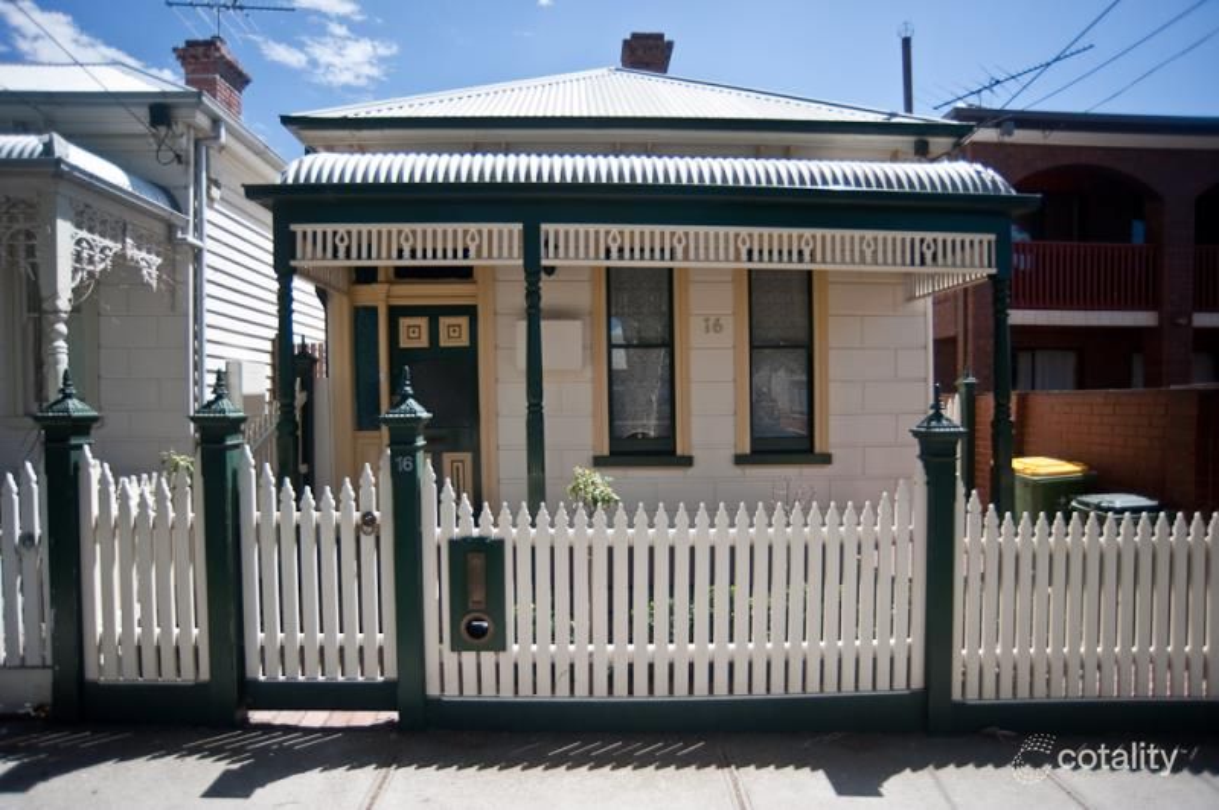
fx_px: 677
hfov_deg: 84.0
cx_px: 610
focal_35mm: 20
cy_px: 405
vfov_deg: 61.8
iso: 200
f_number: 3.5
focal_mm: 20
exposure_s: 1/1000
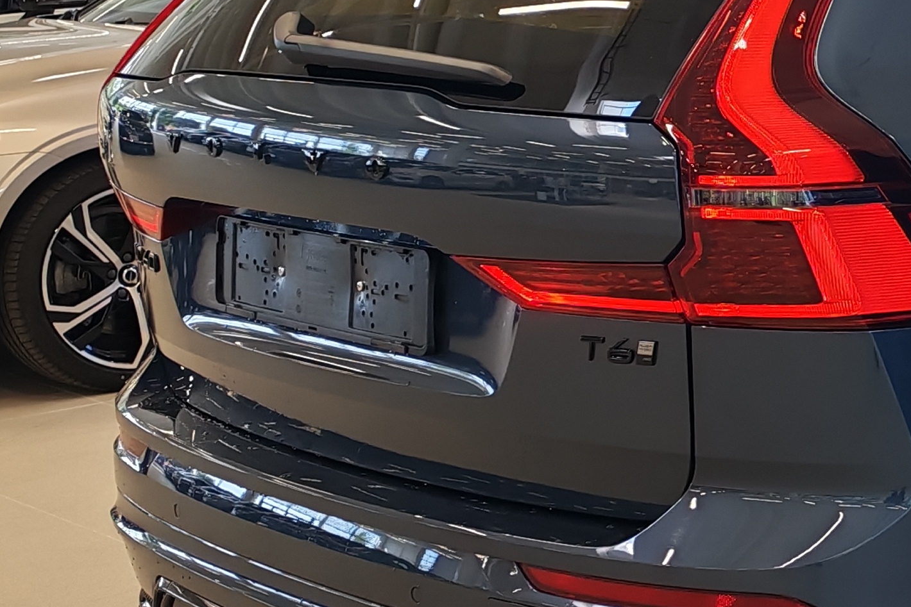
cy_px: 278
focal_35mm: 93
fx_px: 2353
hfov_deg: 20.1
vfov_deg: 14.7
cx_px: 1180
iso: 96
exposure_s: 1/100
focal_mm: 6.12
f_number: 1.9
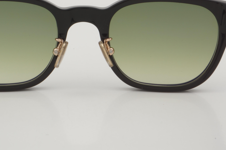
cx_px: 85
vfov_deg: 11.0
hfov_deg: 16.4
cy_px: 40
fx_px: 783
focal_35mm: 125
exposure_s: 1/3
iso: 100
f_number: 32
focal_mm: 55
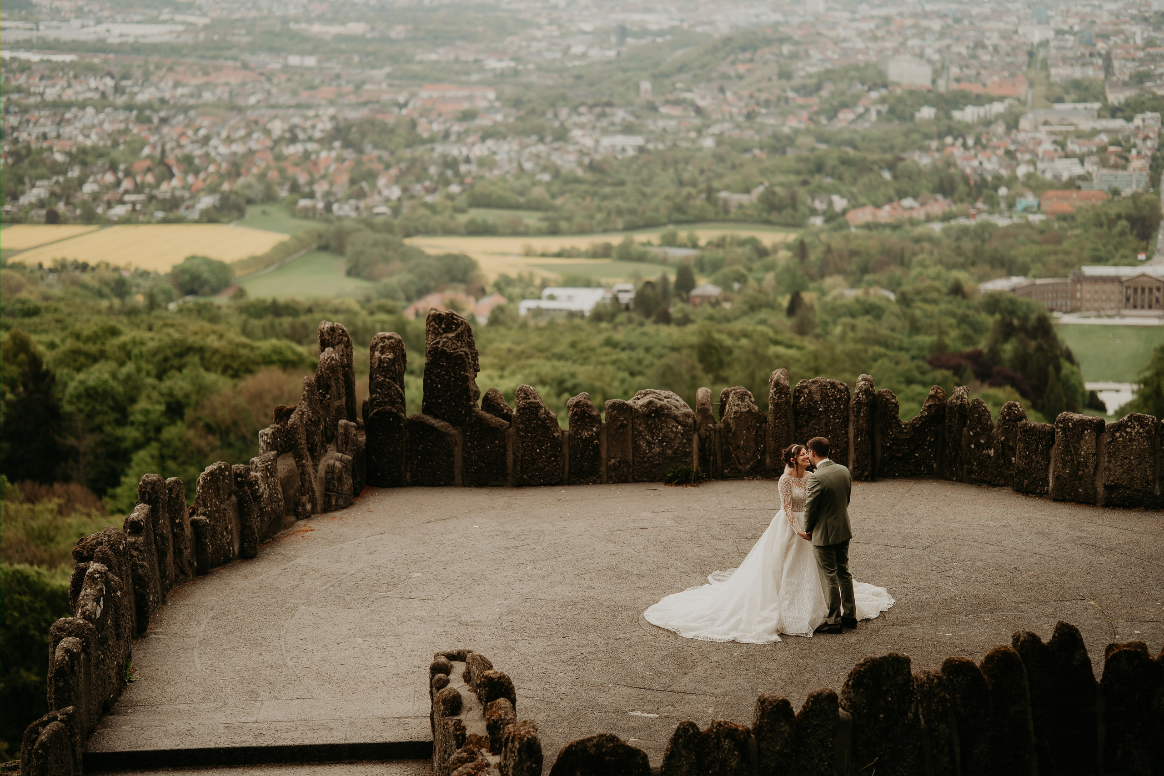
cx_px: 582
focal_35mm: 85
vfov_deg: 16.1
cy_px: 388
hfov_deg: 23.9
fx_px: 2748
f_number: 1.6
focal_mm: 85
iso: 100
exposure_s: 1/1250
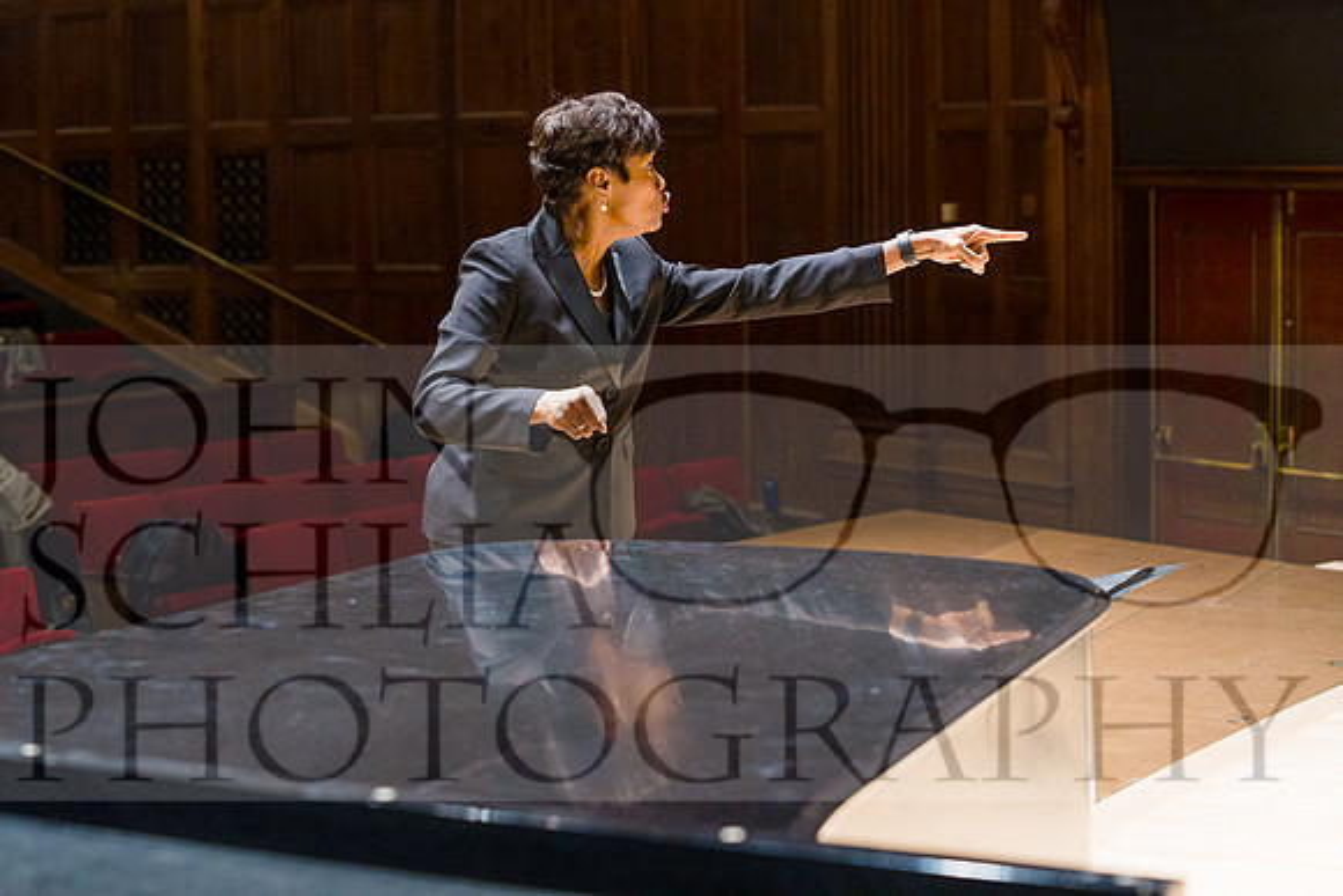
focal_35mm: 70
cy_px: 448
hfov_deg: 28.8
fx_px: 2612
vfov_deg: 19.5
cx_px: 672
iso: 1600
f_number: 4.5
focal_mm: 70
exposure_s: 1/125
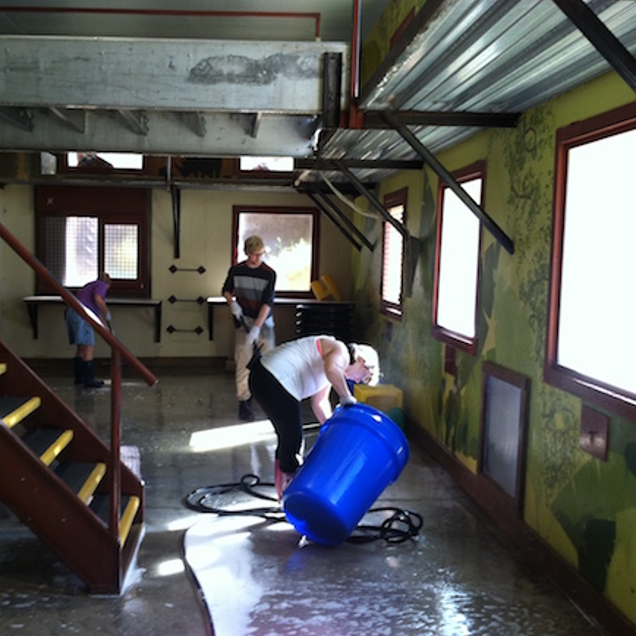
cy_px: 317
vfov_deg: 40.0
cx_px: 215
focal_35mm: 42
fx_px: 873
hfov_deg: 39.6
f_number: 2.8
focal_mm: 3.85
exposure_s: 1/24
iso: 80
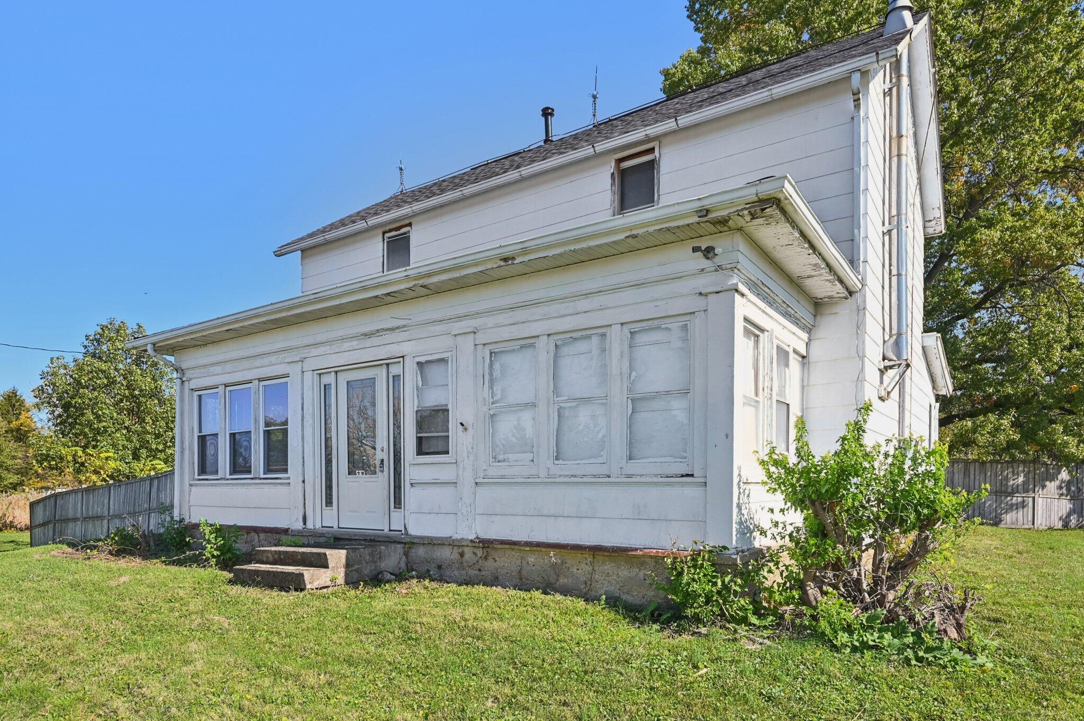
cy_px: 360
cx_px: 542
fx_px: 617
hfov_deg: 82.6
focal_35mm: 20
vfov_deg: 60.6
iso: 400
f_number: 4
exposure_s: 1/2000
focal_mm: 20.5
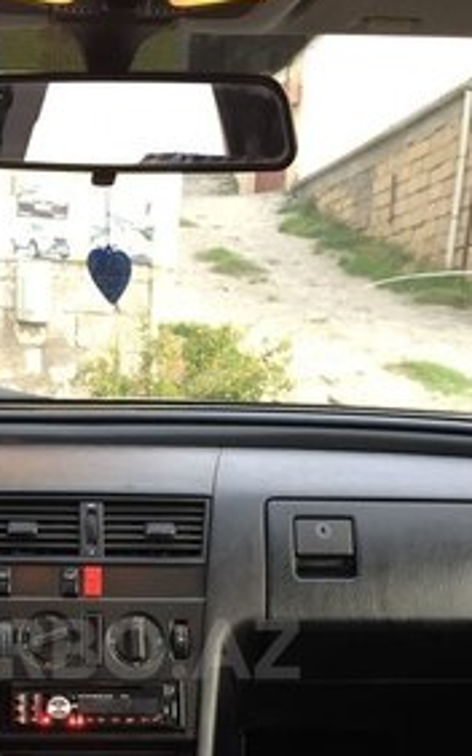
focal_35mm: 54
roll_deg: -1.4
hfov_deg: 23.6
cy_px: 649
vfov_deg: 35.8
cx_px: 94
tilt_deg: -14.9
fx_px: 1113
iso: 50
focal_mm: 4.15
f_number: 2.2
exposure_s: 1/33
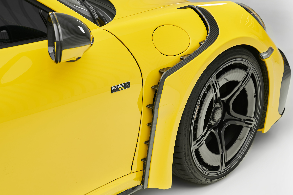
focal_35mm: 68
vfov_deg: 20.0
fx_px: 553
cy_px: 101
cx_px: 151
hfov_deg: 29.7
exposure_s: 1/40
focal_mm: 61
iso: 400
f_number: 5.6
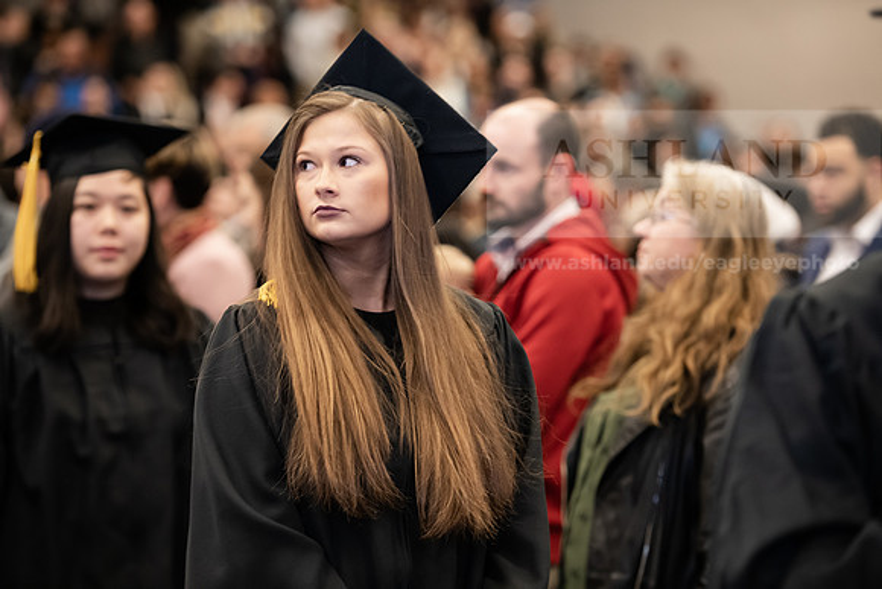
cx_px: 441
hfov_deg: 15.8
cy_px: 294
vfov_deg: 10.6
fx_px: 3186
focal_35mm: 130
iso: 2000
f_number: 3.2
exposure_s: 1/200
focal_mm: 130
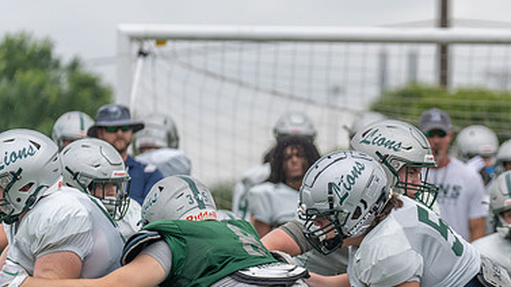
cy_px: 265
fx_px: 4065
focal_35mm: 300
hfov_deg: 7.2
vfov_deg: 4.0
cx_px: 423
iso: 200
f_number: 3.5
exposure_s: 1/1250
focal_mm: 155
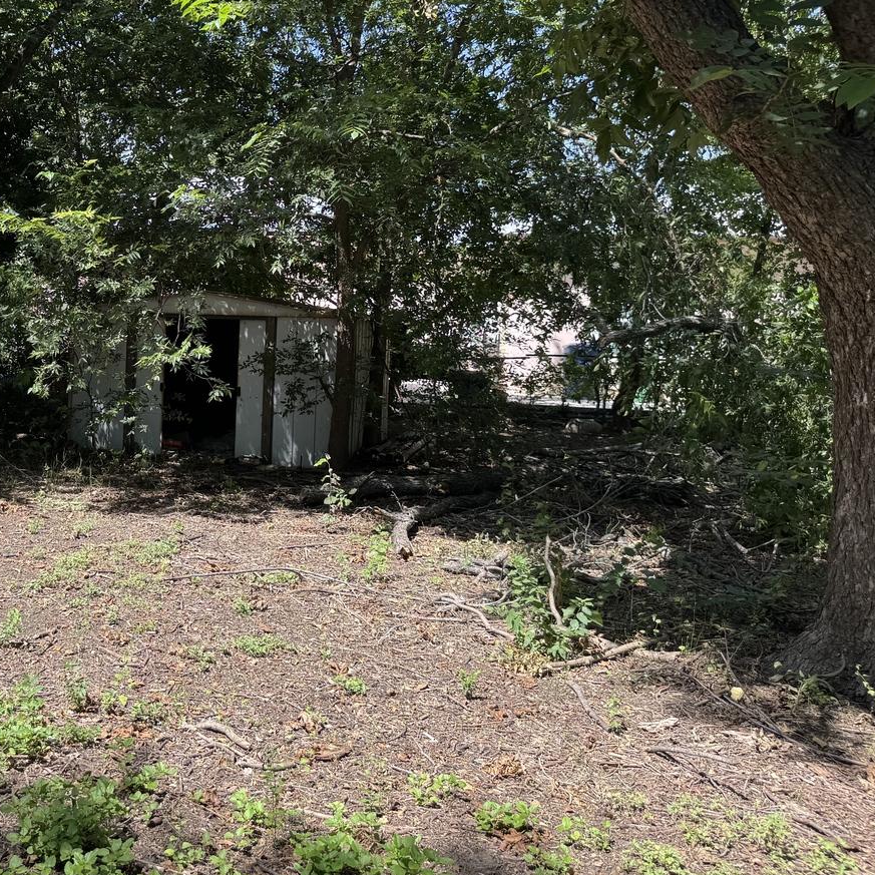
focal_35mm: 35
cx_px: 161
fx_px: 1001
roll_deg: -2.2
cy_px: 365
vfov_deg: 47.0
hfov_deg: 44.6
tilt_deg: +0.1
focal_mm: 6.76
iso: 80
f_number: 1.78
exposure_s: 1/1026
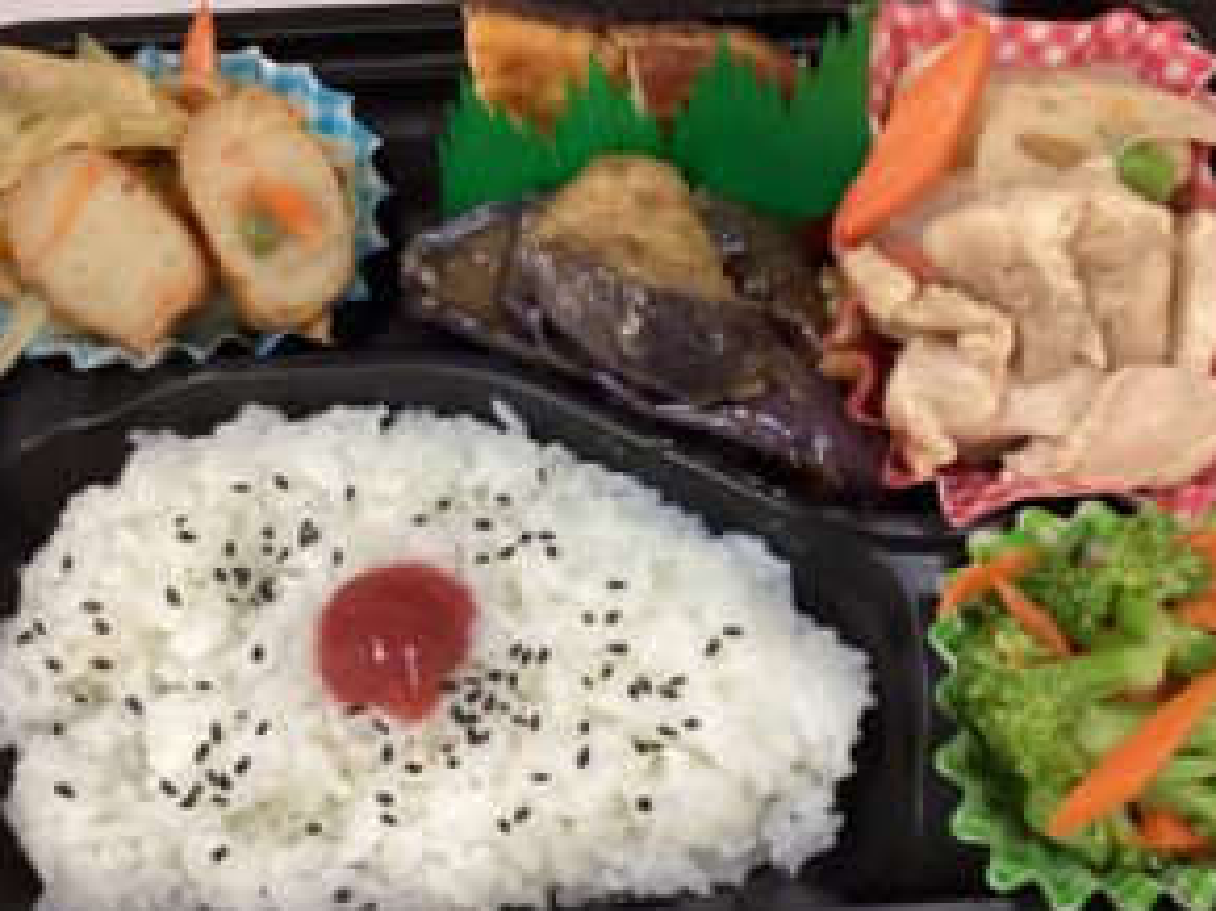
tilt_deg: -69.3
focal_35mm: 40
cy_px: 487
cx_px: 604
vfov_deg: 35.9
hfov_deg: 46.8
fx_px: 1405
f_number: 2.4
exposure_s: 1/60
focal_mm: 3.3
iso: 160
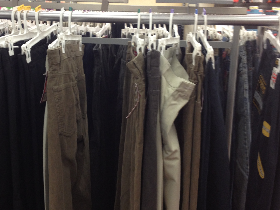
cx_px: 104
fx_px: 445
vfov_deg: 26.5
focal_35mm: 55
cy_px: 80
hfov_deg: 34.7
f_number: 2.4
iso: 100
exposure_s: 1/20
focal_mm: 4.28
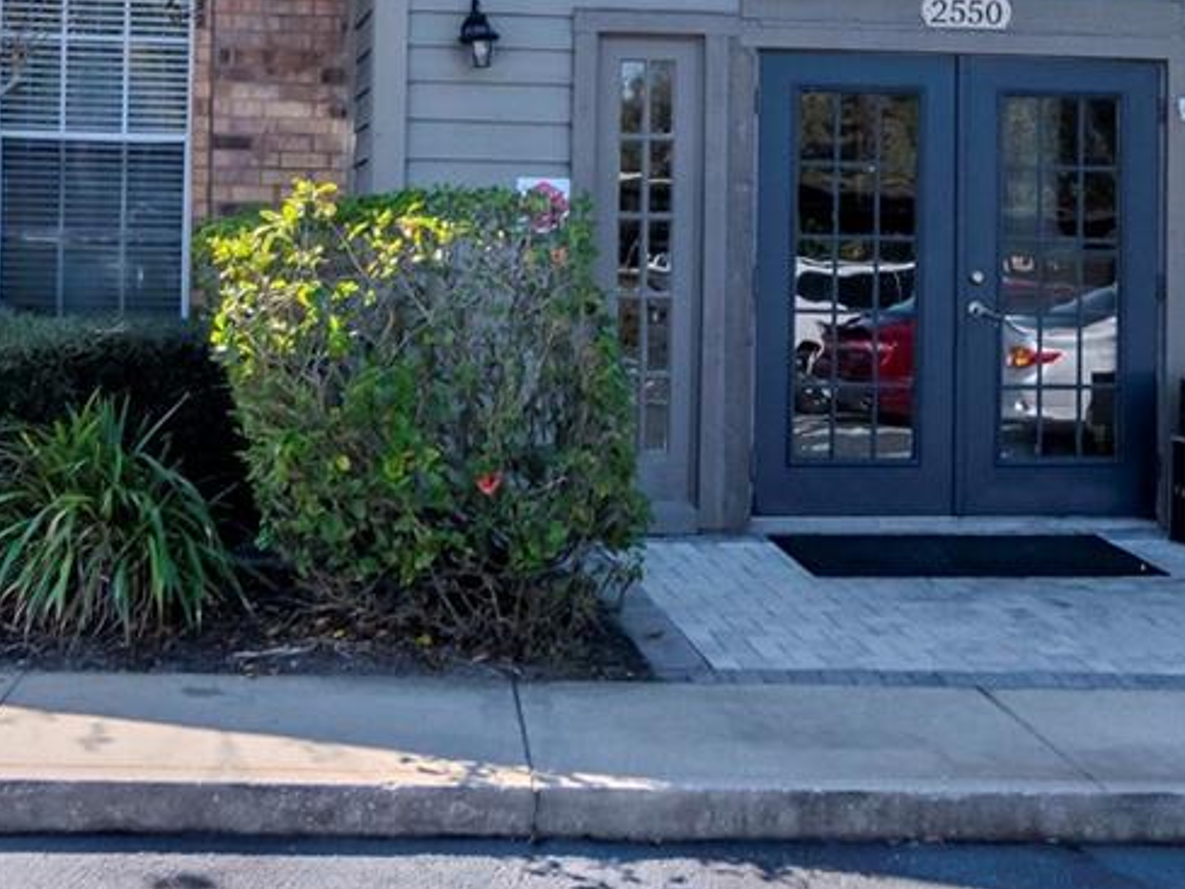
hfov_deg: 29.2
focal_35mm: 66
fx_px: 2260
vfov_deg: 20.1
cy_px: -320
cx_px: 763
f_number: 9
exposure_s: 1/500
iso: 640
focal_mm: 14
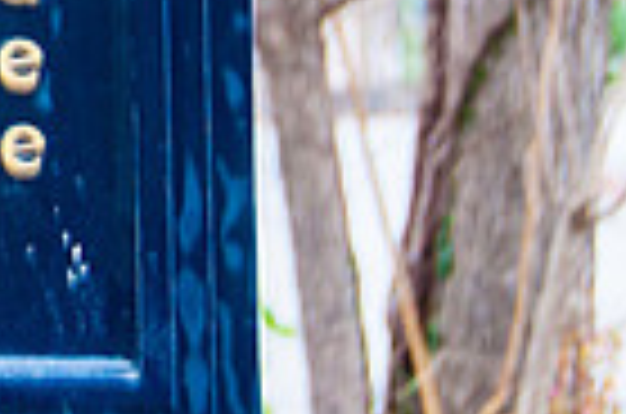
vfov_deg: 4.5
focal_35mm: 301
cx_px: -572
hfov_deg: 6.7
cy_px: -286
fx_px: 5222
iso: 400
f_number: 5.6
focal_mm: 48
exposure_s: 1/30
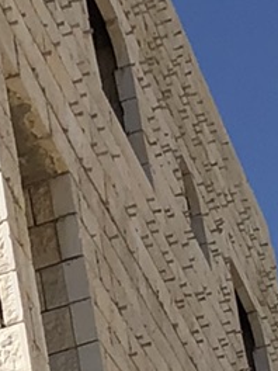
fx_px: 2184
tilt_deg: +15.1
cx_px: -507
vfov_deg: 9.1
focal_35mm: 204
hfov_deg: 6.7
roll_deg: +3.4
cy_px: 742
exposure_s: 1/3436
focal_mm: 3.99
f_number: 1.8
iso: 25
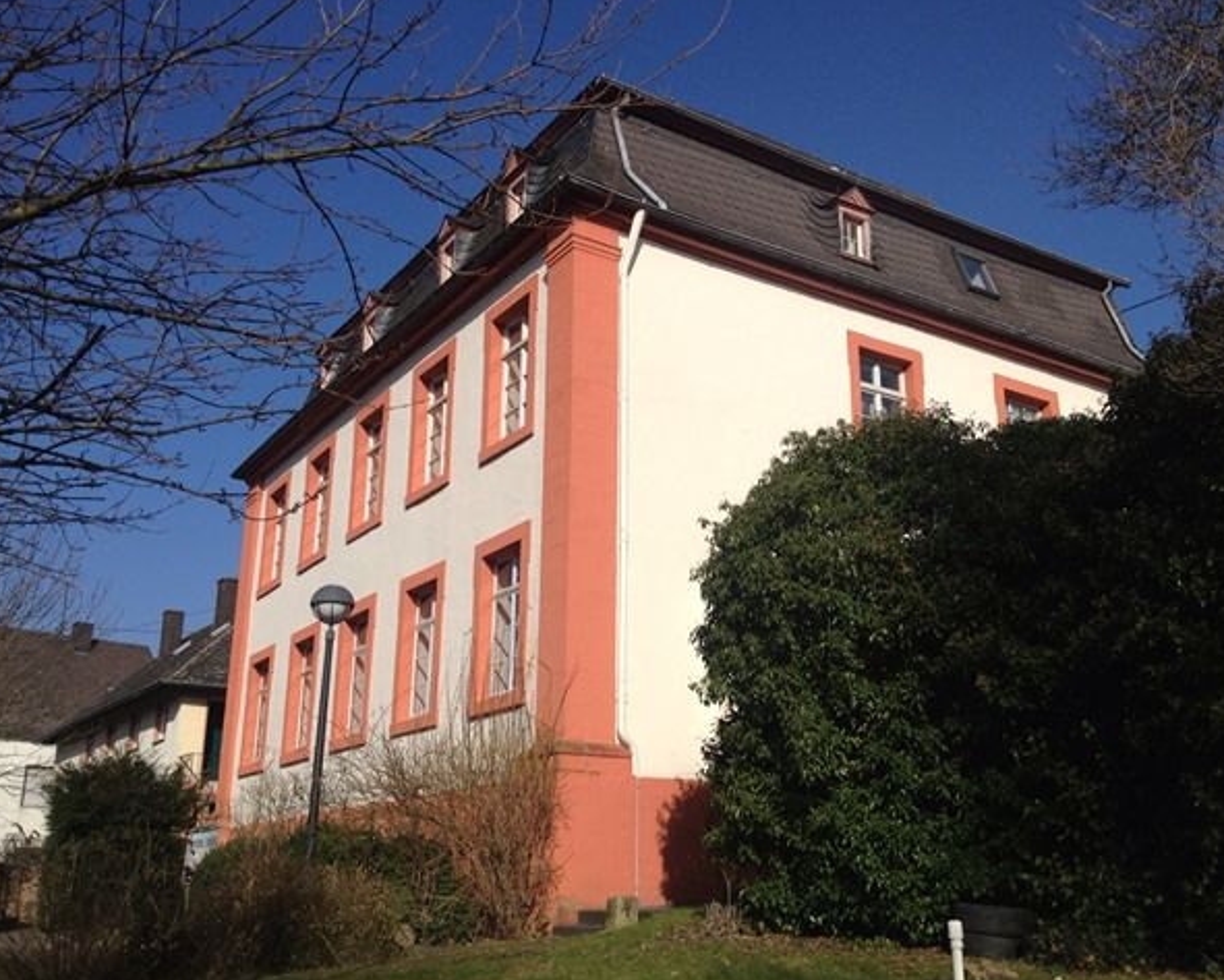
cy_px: 491
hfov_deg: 49.0
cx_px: 654
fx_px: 1341
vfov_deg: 40.1
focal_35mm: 37
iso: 50
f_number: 2.4
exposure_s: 1/2632
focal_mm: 4.28
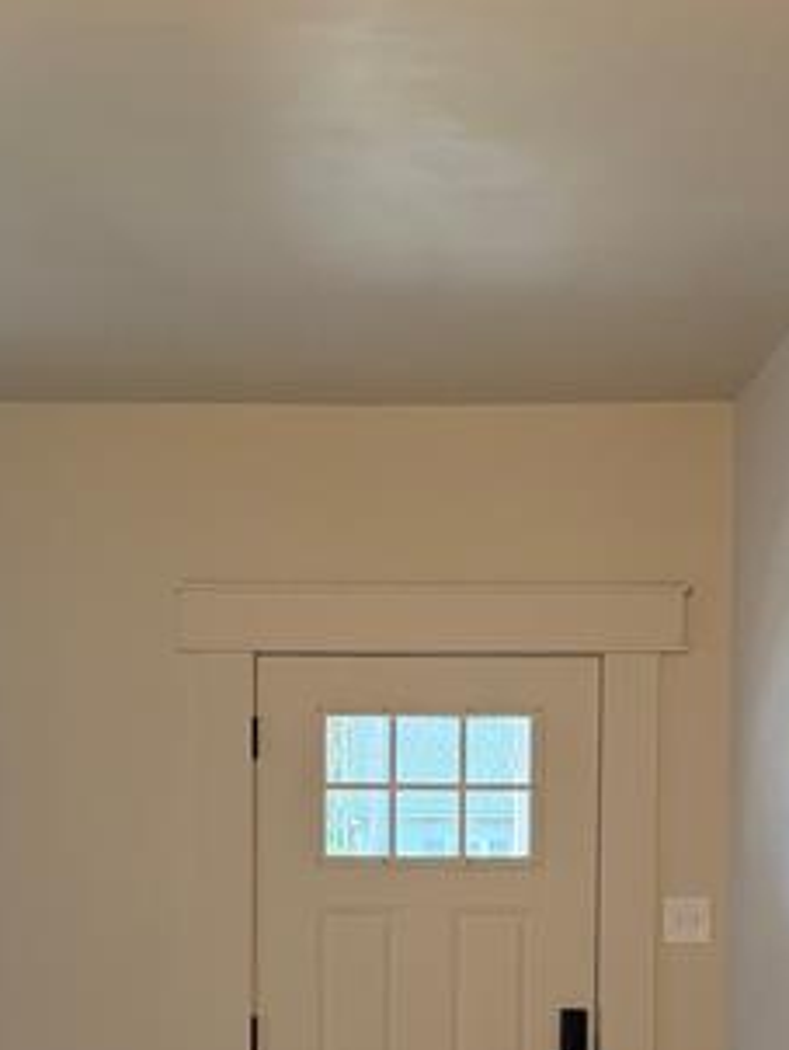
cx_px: 355
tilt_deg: -2.4
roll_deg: +0.2
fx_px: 1851
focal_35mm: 61
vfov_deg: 30.0
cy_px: 991
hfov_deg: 24.0
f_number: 1.78
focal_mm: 6.76
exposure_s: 1/60
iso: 320
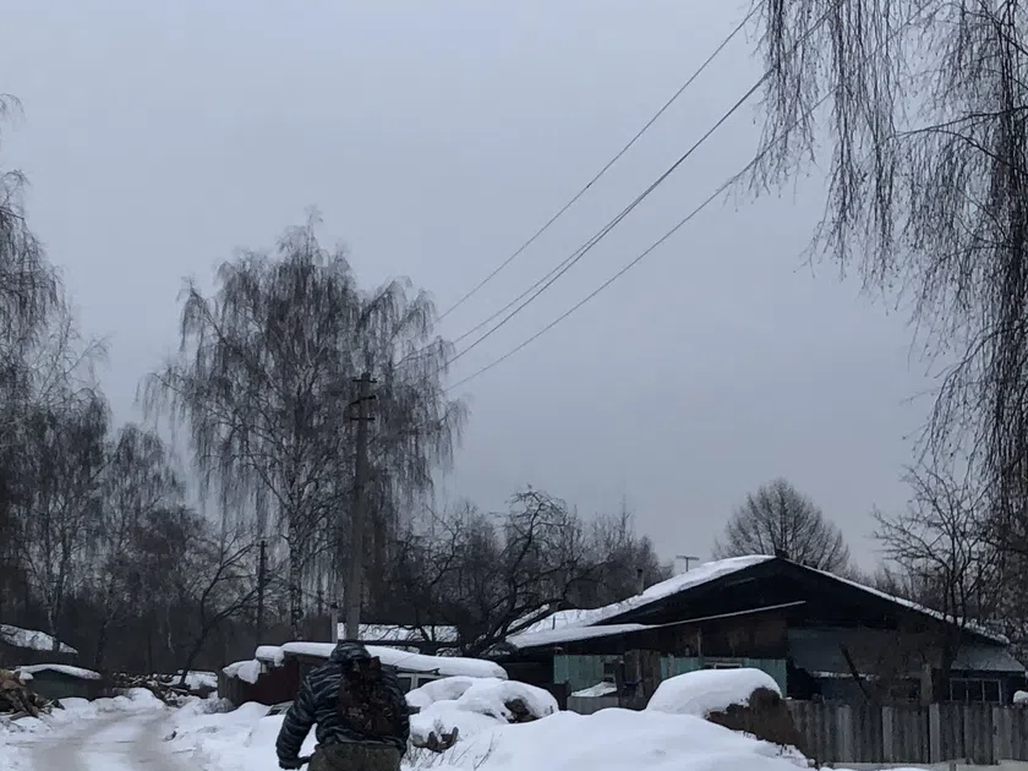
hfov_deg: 22.3
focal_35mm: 80
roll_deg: -1.5
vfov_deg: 18.4
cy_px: 426
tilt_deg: +5.4
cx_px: -245
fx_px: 2376
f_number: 1.8
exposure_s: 1/120
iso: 32
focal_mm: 4
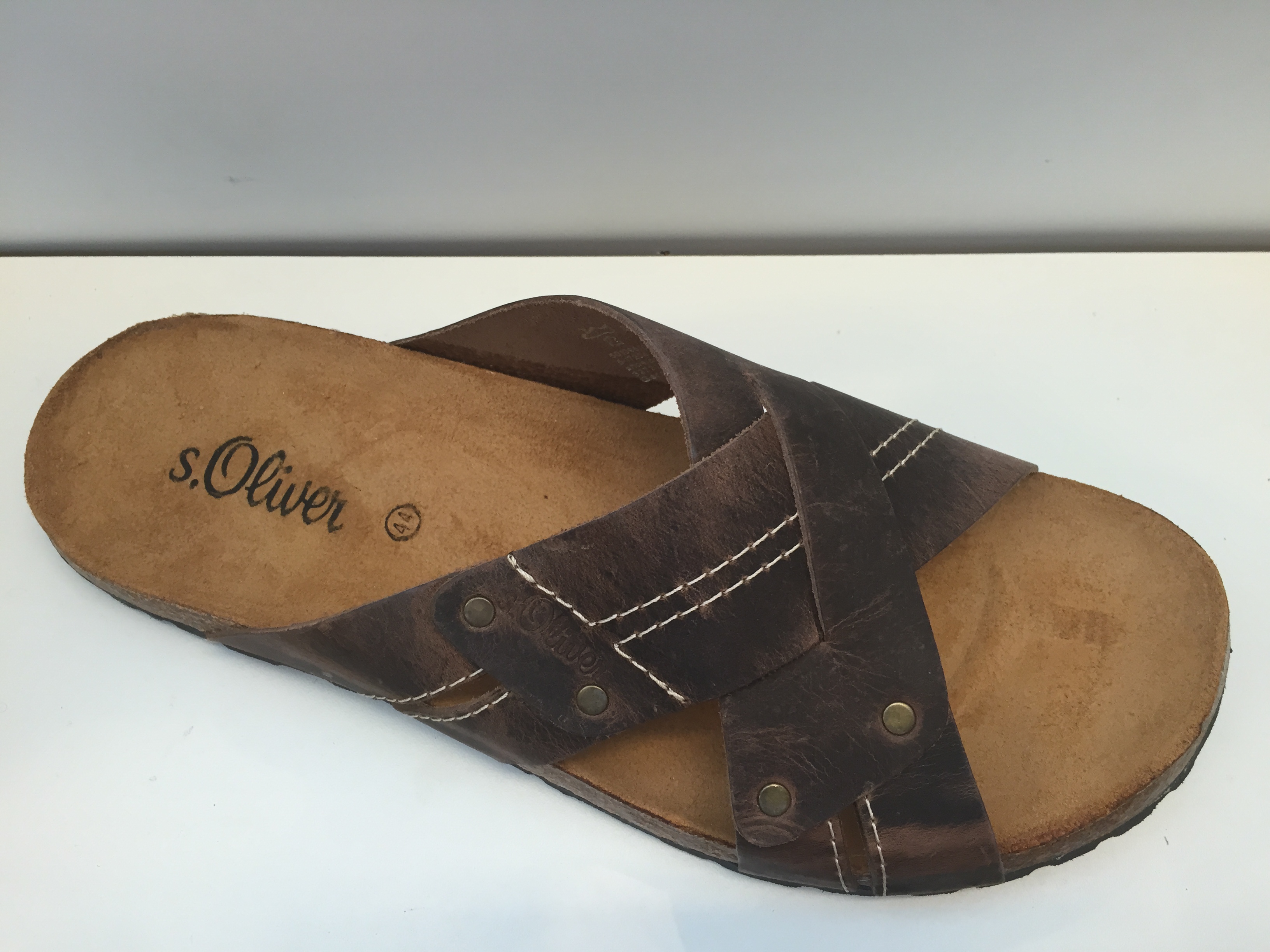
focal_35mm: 29
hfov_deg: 61.7
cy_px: 476
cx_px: 635
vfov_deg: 48.2
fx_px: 1064
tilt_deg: -65.9
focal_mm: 4.15
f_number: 2.2
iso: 32
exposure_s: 1/33
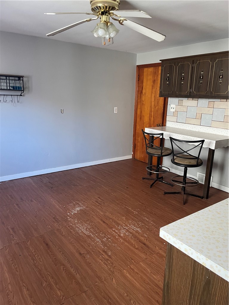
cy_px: 152
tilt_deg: -14.2
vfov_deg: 67.3
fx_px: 229
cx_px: 114
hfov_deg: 53.1
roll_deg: -1.1
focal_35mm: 26
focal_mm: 4.2
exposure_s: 1/58
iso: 500
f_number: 1.6
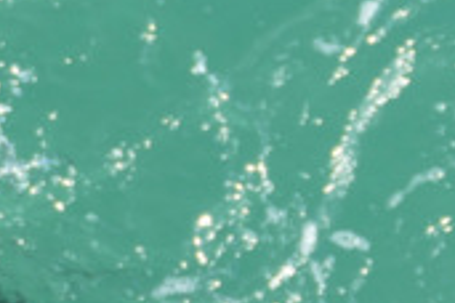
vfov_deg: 4.7
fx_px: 3690
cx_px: -314
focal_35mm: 292
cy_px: 194
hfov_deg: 6.9
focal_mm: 30.31
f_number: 3.7
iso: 125
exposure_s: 1/500
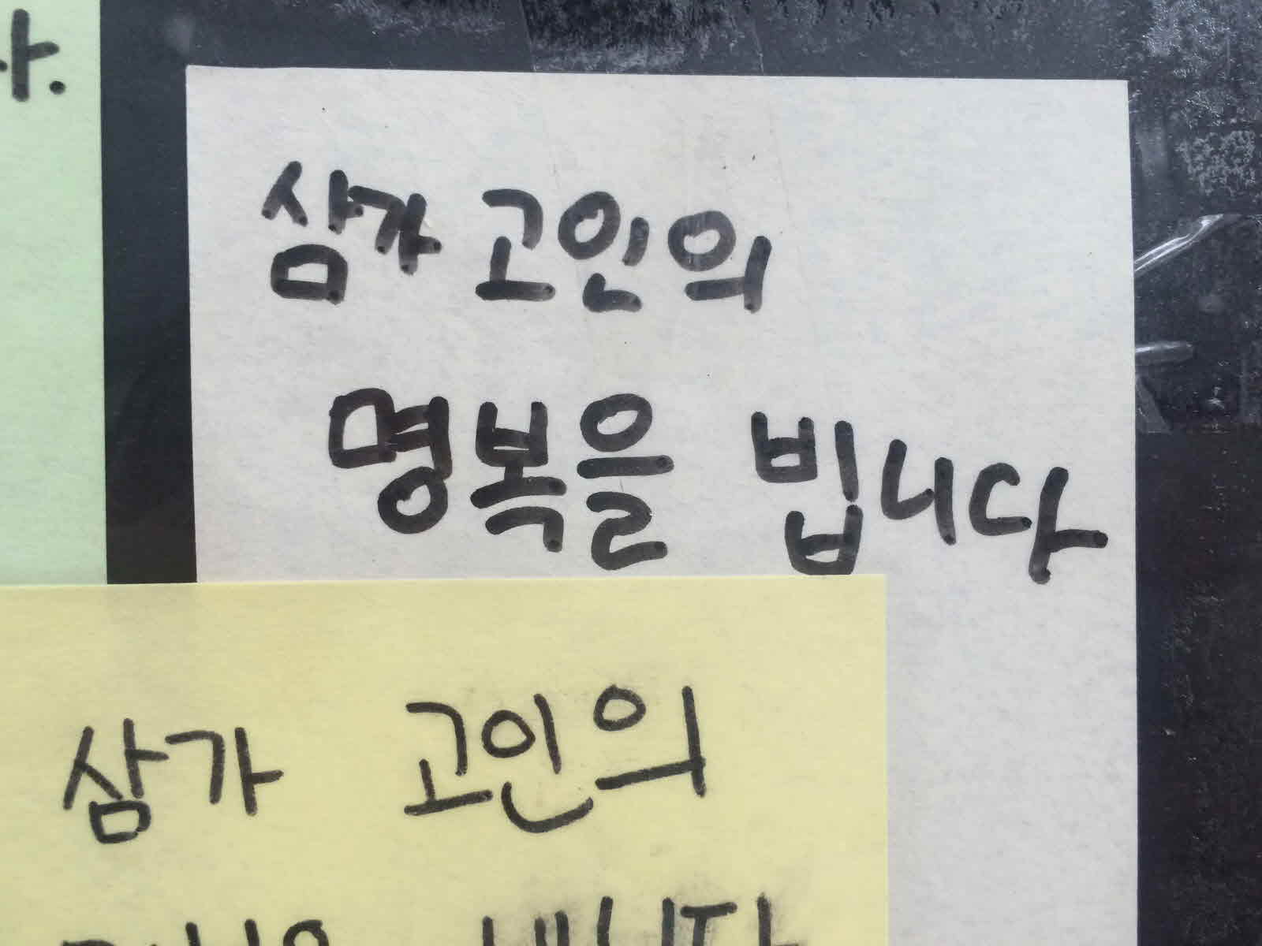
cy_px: 473
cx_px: 631
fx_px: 1057
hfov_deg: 61.7
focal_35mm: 29
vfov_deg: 48.2
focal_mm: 4.15
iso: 32
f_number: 2.2
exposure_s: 1/30
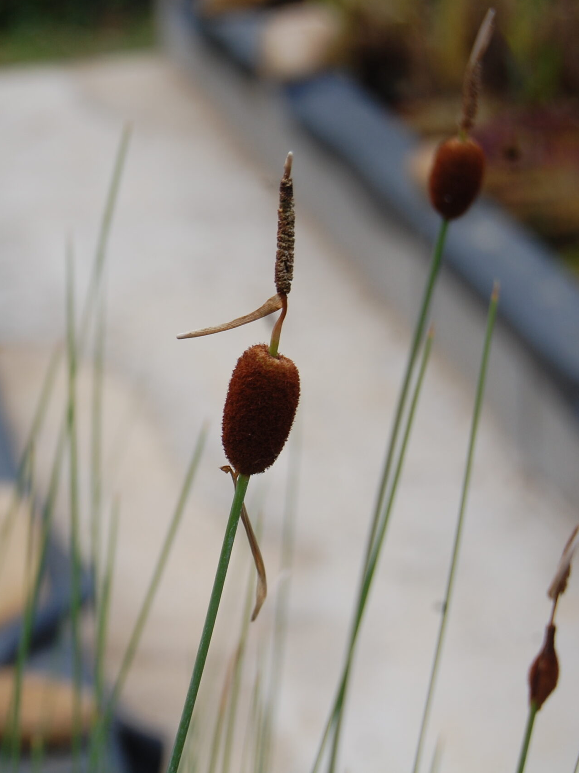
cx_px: 28
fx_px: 2670
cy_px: 385
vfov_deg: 16.5
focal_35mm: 120
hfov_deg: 12.3
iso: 200
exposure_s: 1/250
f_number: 8
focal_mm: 55
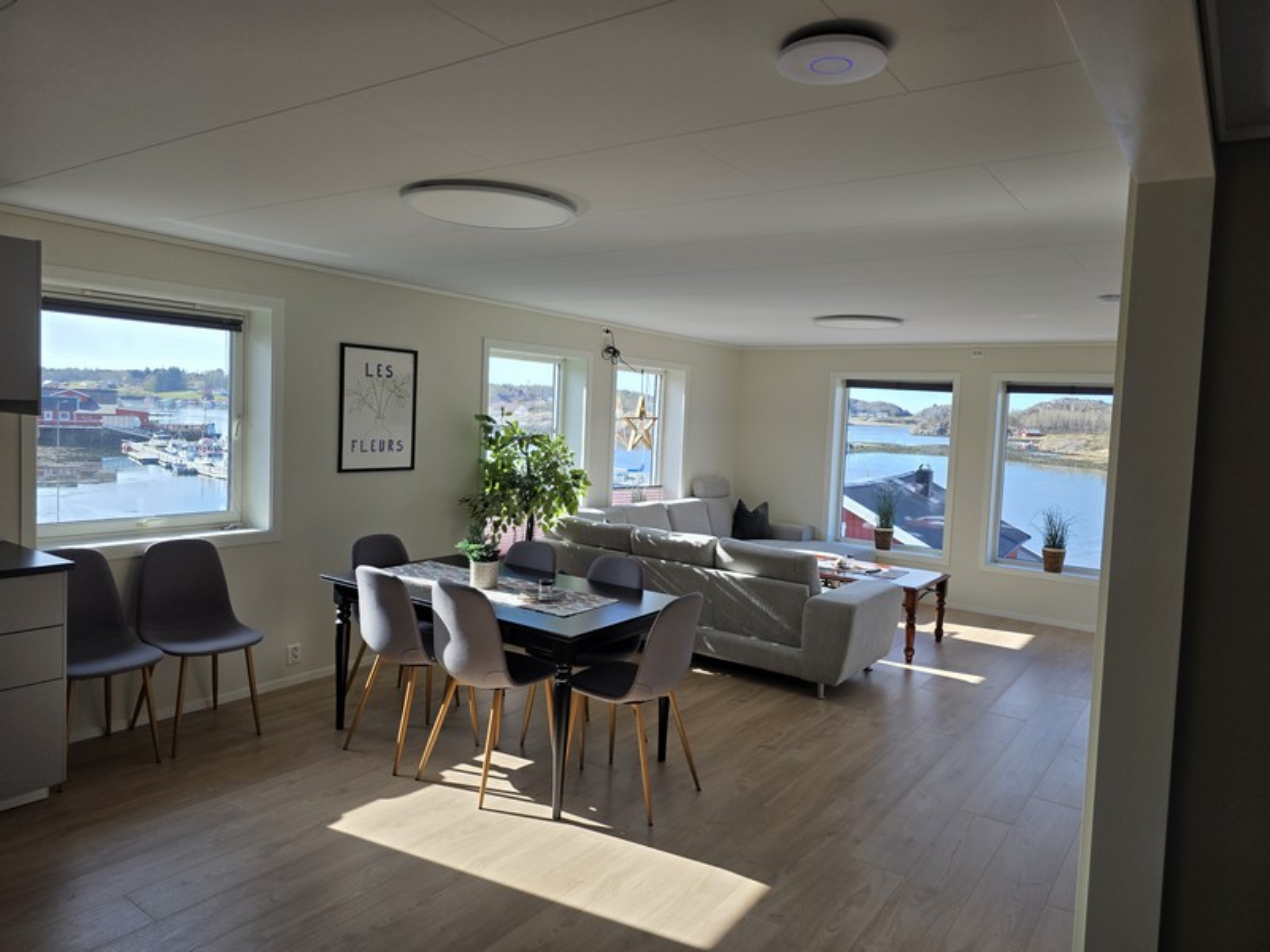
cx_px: 635
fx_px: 844
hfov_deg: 73.9
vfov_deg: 58.9
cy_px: 476
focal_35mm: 23
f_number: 1.7
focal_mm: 6.3
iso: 80
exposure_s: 1/1580
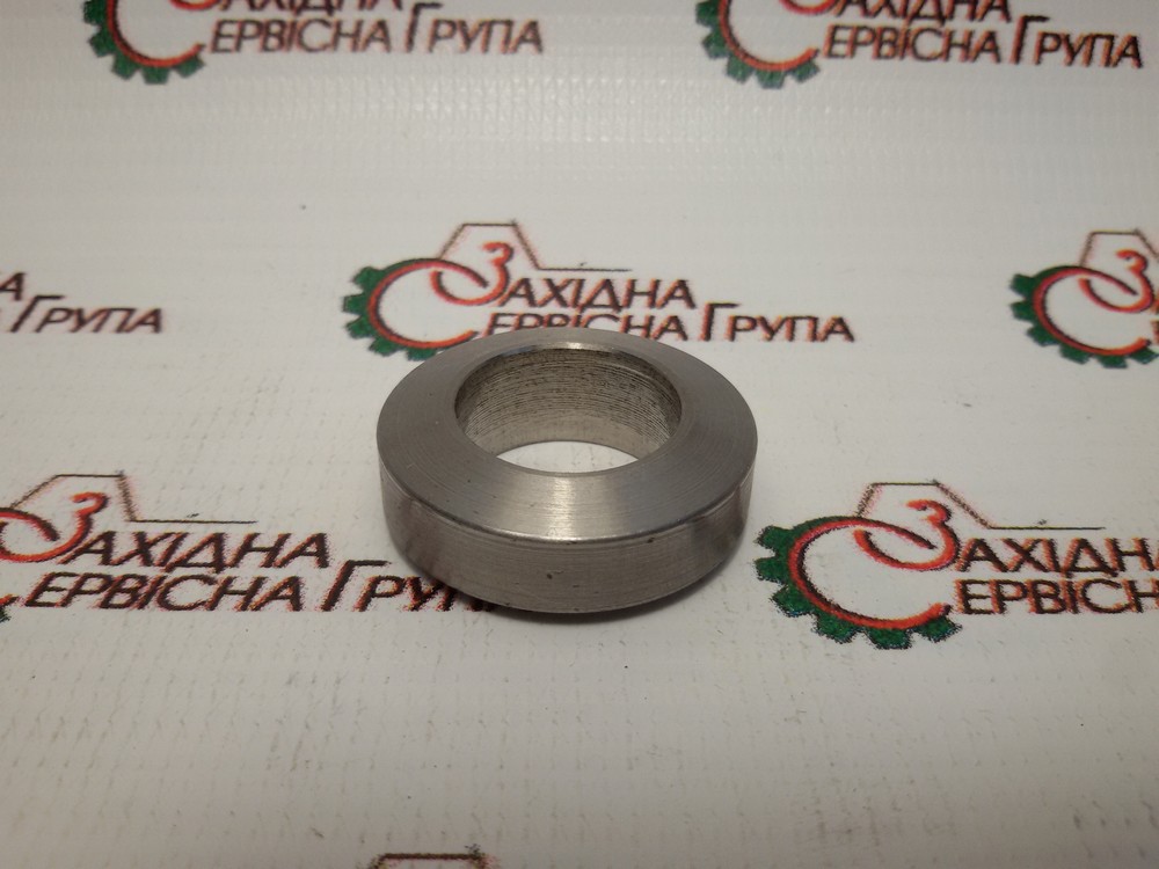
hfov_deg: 58.4
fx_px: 1038
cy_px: 434
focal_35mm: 31
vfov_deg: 45.4
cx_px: 580
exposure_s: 1/100
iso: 50
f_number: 2.4
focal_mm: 2.93
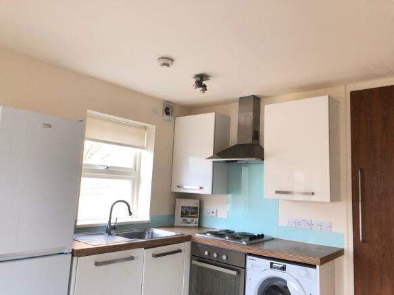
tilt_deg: +7.9
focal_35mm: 28
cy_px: 148
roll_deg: -2.1
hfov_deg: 63.5
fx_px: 319
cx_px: 197
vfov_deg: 49.7
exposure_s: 1/15
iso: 40
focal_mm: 4
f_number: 1.8
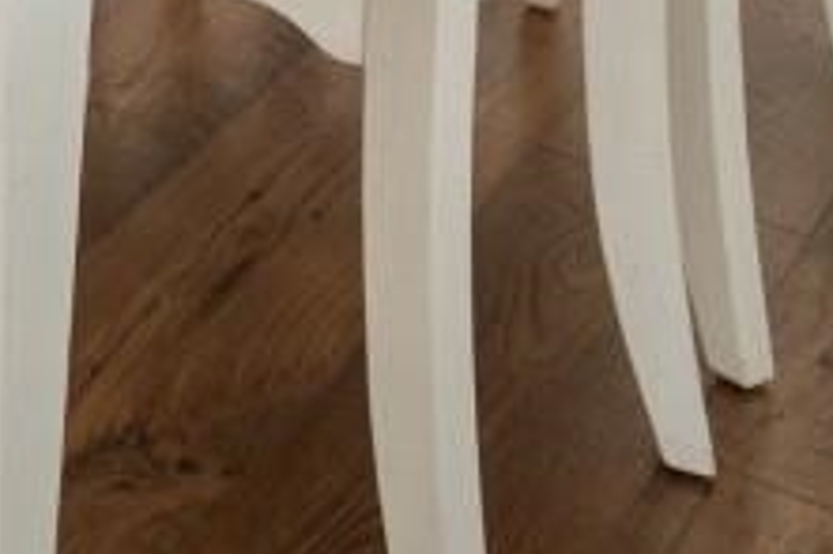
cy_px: -1319
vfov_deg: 9.0
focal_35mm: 110
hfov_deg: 14.5
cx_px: -957
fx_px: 2543
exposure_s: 1/3
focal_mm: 10
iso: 100
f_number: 4.5
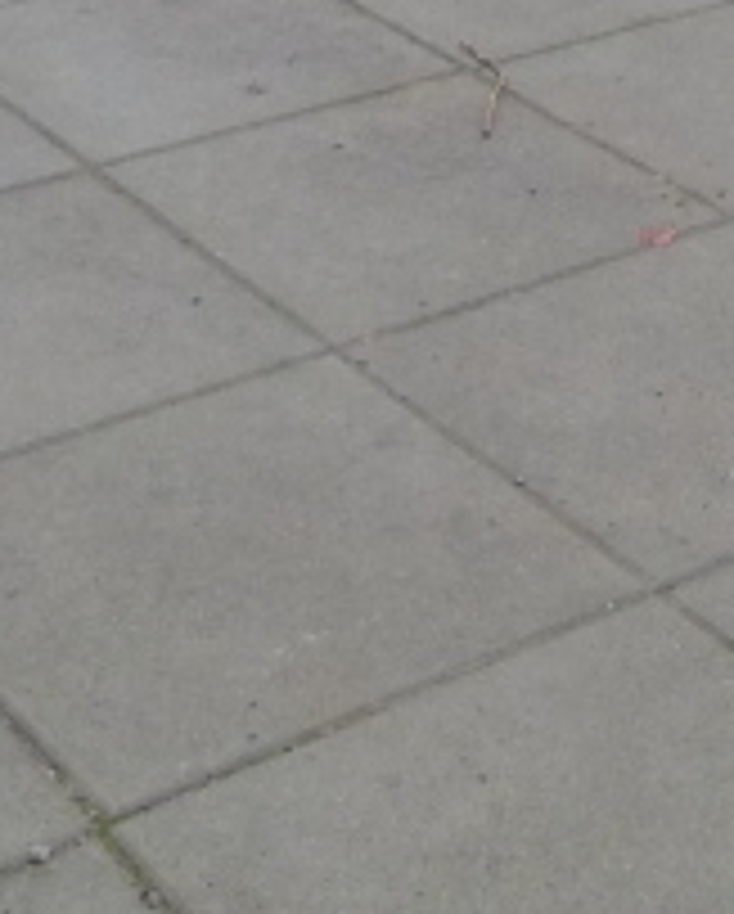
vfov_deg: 18.2
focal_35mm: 96
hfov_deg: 15.7
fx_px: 2601
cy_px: -374
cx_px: 770
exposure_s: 1/125
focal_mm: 4.5
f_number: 2.8
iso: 200
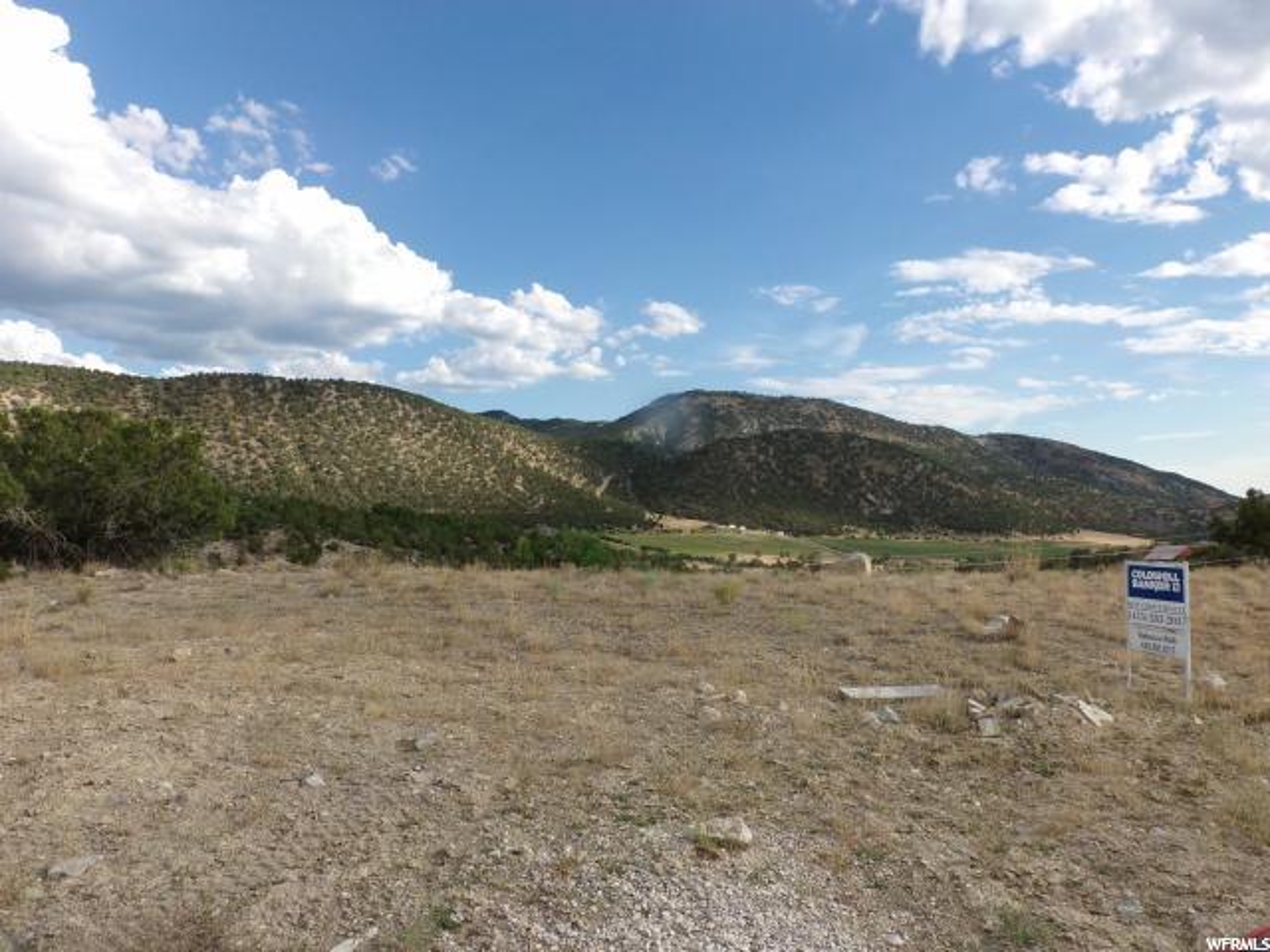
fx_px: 954
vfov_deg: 53.1
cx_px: 635
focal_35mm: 26
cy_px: 476
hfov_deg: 67.3
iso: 100
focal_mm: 4.7
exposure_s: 1/220
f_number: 7.52
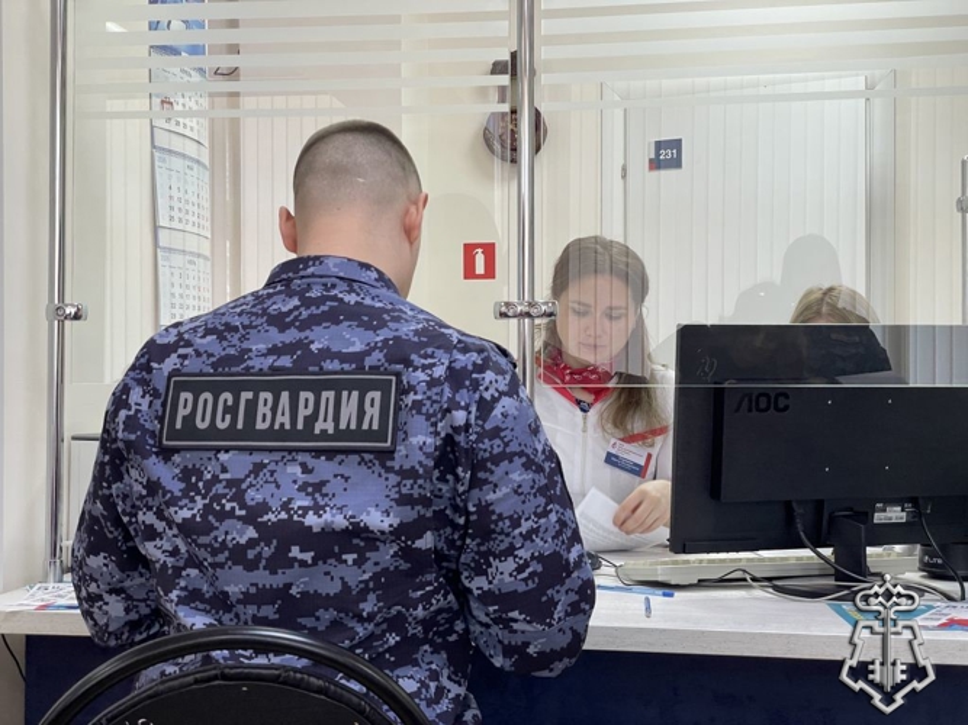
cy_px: 362
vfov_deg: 28.0
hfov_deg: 36.8
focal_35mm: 52
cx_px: 484
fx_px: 1454
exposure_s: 1/100
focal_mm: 6
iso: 125
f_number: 2
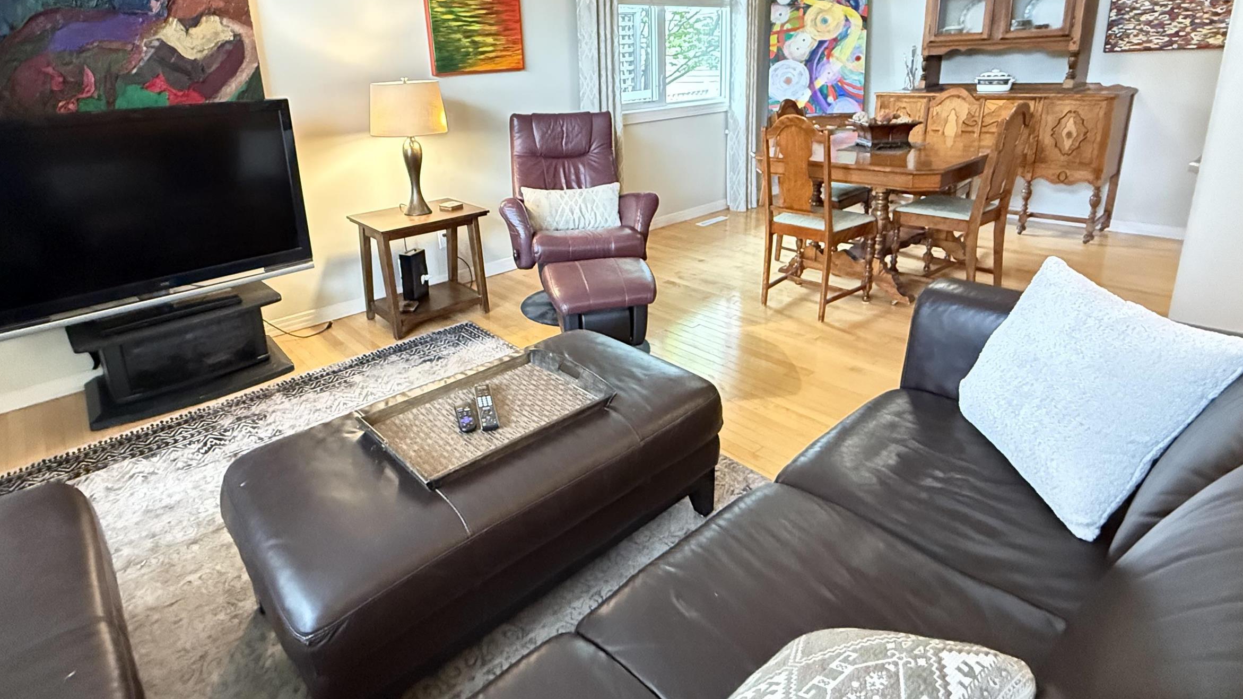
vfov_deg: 54.9
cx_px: 577
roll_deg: +2.2
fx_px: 659
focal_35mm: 20
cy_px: 241
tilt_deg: -16.1
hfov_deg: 86.5
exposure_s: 1/60
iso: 1250
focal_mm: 2.22
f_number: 2.2
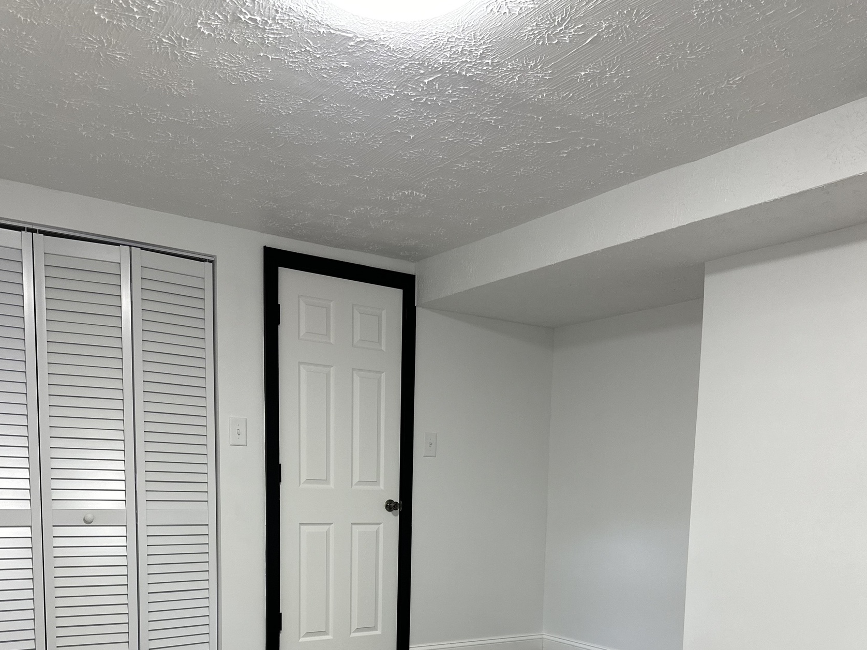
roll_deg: -1.7
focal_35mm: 33
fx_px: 827
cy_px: 581
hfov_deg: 55.4
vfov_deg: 39.9
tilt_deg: -5.7
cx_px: 427
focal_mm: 6.86
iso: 160
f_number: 1.78
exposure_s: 1/60
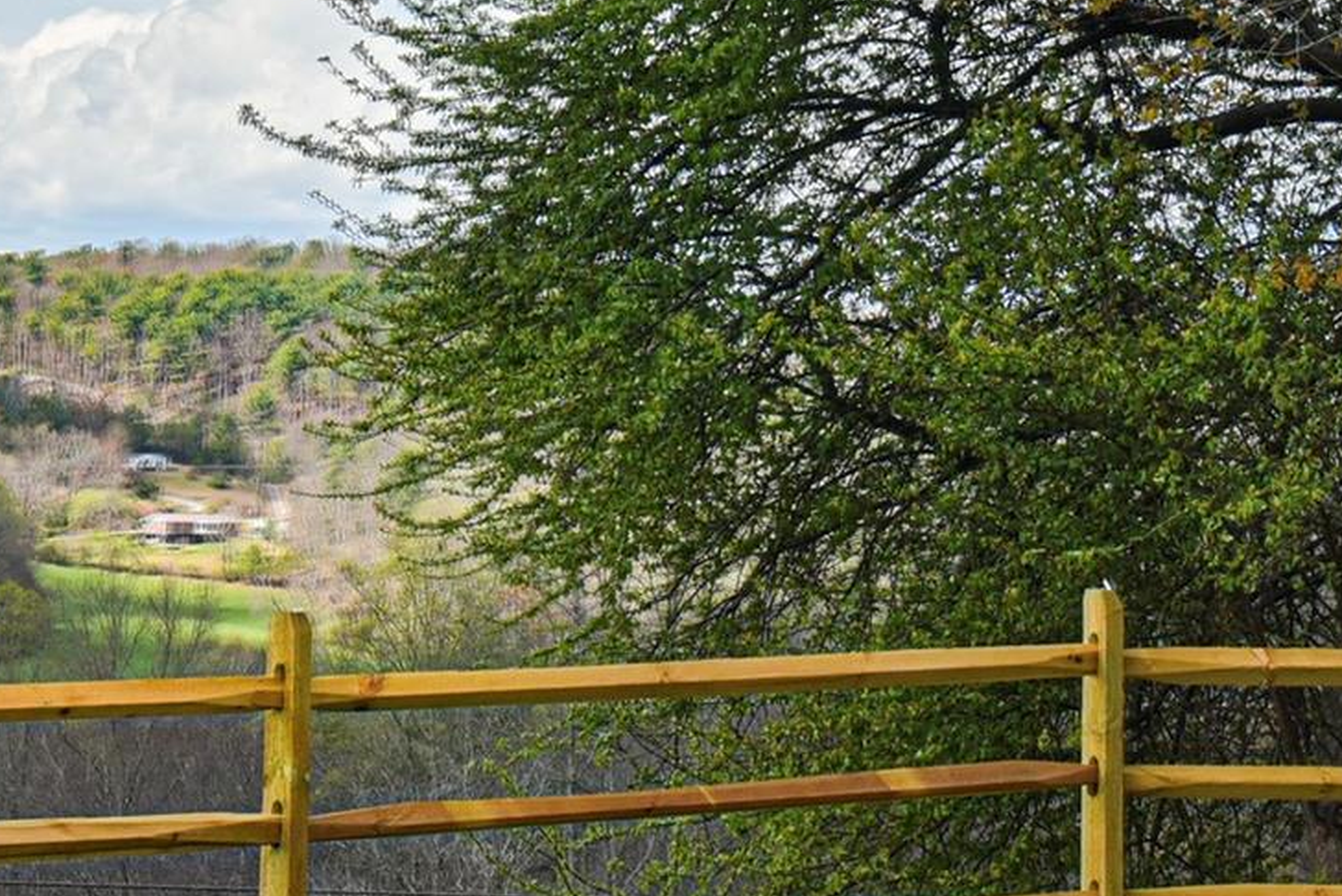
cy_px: 256
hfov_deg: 15.2
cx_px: 625
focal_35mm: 135
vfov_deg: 10.2
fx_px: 5034
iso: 800
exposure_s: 1/320
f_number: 9
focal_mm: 48
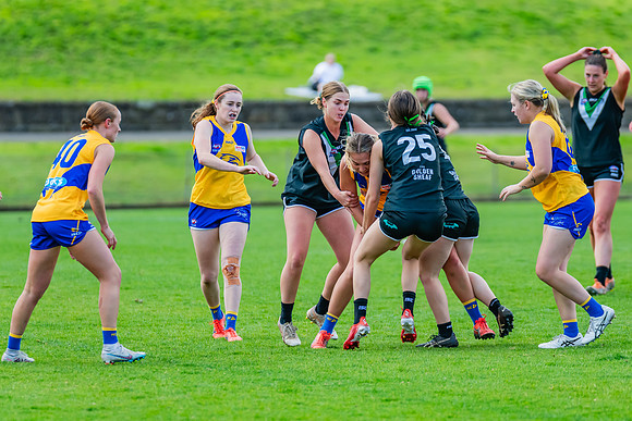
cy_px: 204
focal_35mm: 402
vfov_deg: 3.4
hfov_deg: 5.1
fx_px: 7060
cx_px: 363
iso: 800
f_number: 4.5
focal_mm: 310
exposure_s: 1/1600
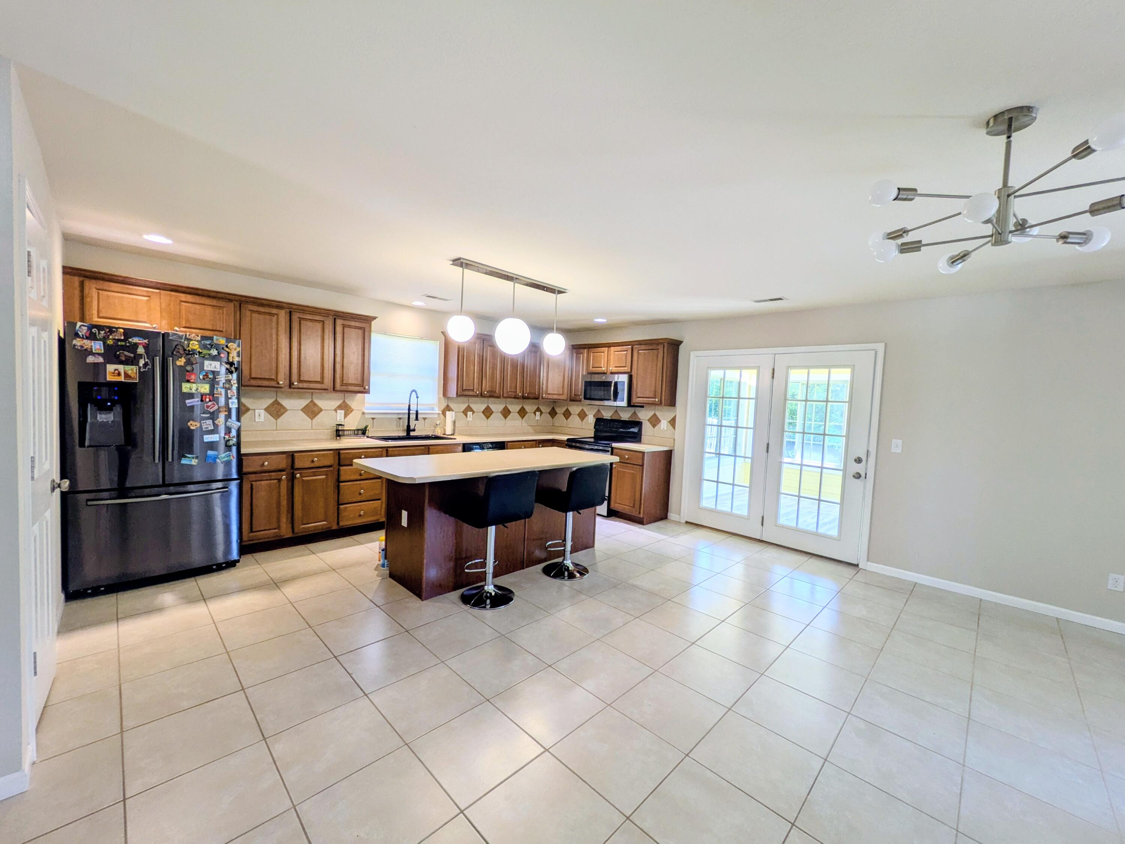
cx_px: 562
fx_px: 455
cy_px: 422
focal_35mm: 14
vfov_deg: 85.7
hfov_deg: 102.0
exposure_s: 1/60
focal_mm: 1.83
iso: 50
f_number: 2.2
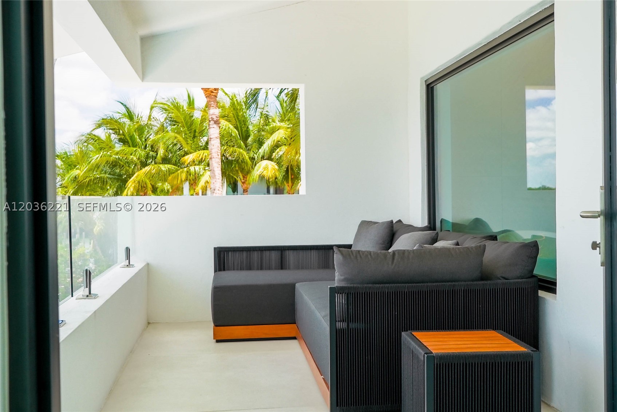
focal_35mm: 36
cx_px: 308
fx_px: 617
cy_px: 206
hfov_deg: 53.1
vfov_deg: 36.9
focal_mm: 24
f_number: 5.6
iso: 640
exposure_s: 1/400
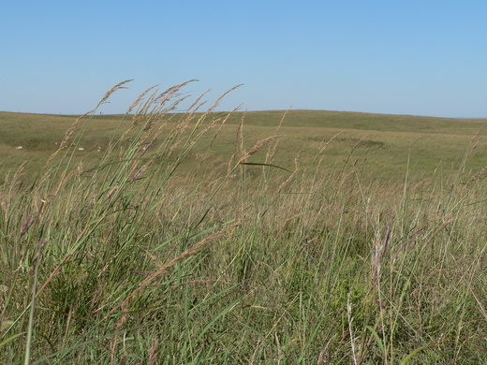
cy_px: 182
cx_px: 244
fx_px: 929
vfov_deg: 22.3
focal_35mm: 66
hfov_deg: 29.4
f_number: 5.6
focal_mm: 11
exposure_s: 1/500
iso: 80
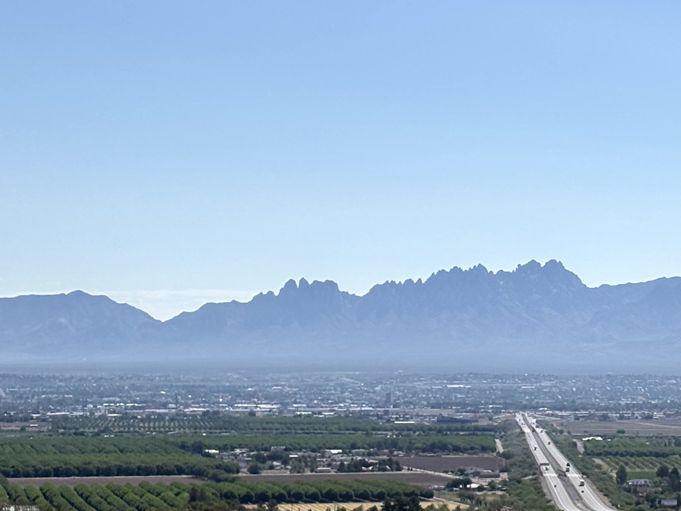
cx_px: 676
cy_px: 320
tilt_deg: +1.2
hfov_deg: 15.5
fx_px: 2459
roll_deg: -0.1
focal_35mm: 125
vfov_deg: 11.8
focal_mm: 5.96
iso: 25
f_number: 1.6
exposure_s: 1/5348
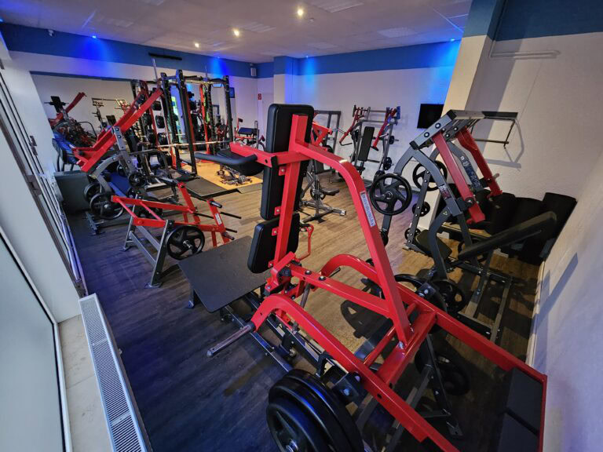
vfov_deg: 89.9
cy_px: 226
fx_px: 226
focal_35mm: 13
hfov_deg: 106.2
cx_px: 302
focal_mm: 2.2
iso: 1250
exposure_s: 1/25
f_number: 2.2
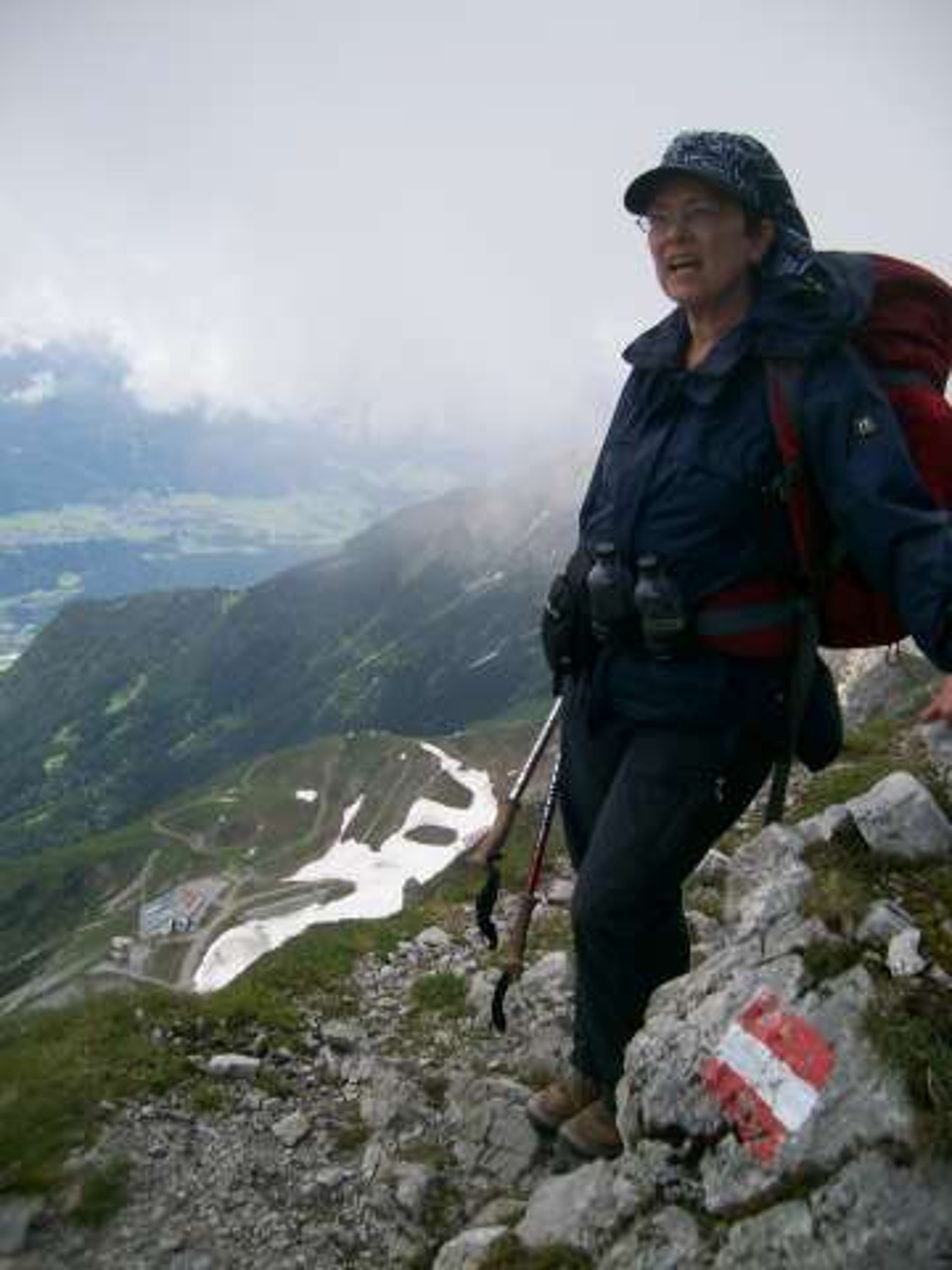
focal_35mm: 35
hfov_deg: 40.7
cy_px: 635
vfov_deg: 52.6
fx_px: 1283
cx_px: 476
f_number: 7.2
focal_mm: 5.8
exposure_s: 1/146
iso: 80
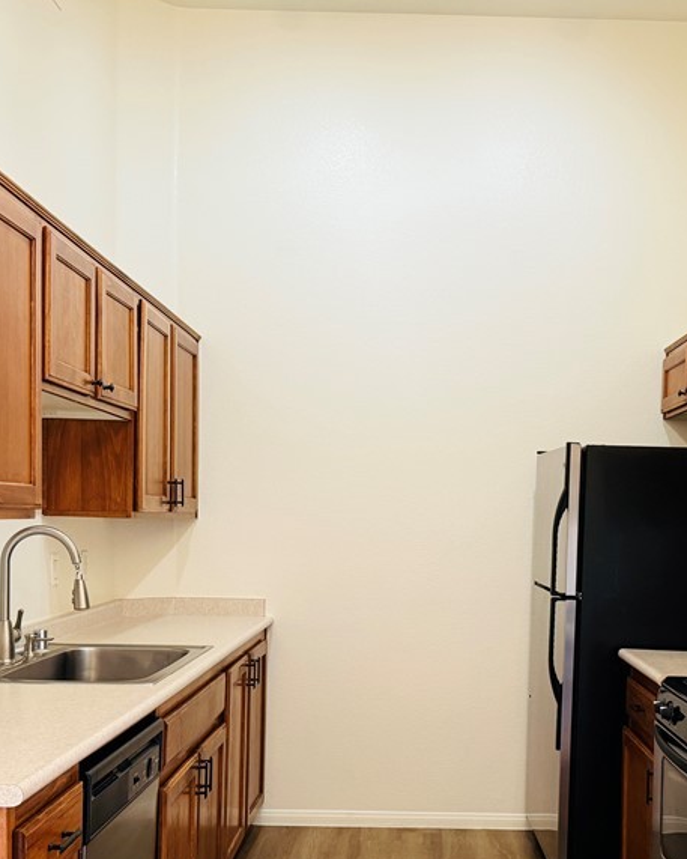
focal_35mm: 42
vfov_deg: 43.3
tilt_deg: -3.0
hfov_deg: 35.5
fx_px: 1067
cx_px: 427
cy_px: 566
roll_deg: -1.5
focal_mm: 6.76
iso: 320
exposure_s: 1/60
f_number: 1.78
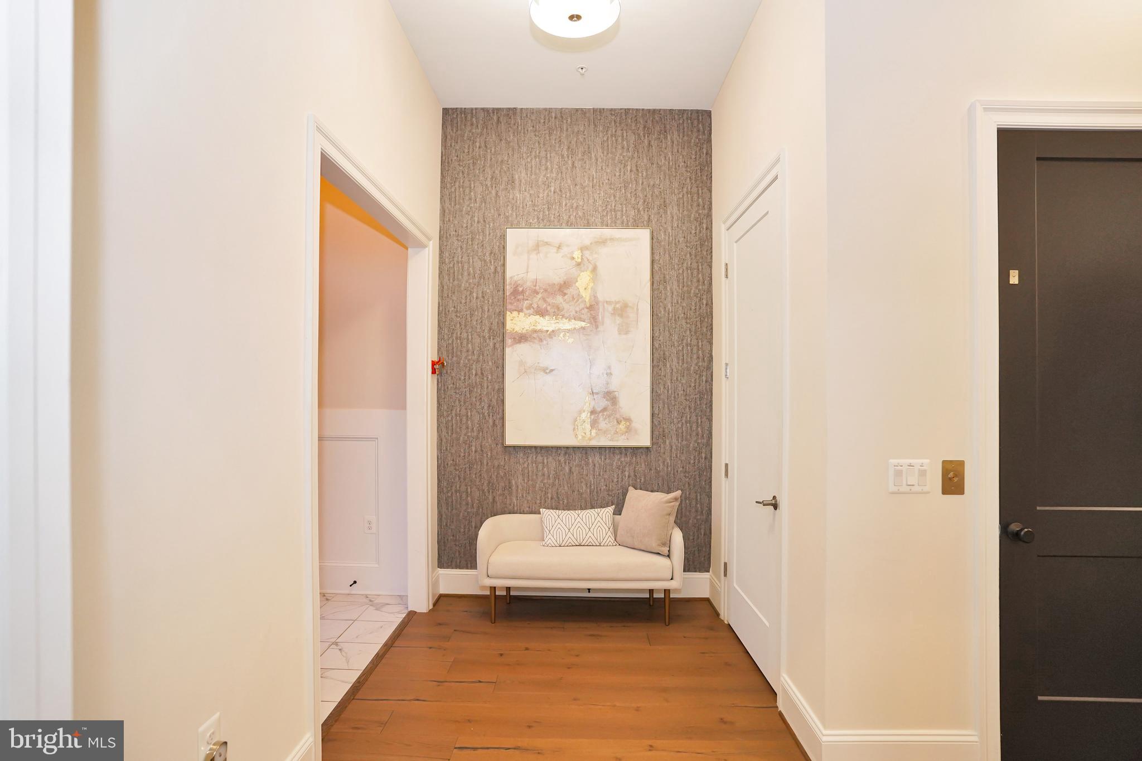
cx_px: 571
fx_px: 539
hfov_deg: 93.3
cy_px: 380
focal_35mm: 17
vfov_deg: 70.4
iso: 1600
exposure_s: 1/160
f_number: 3.5
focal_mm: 17
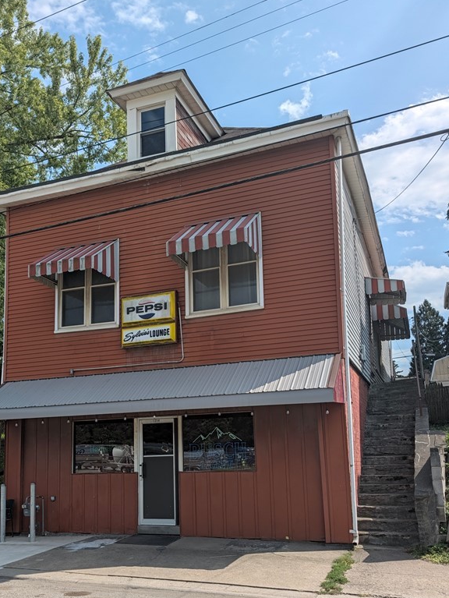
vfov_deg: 56.0
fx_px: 553
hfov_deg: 44.1
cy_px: 380
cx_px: 201
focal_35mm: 32
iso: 24
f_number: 1.68
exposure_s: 1/2463
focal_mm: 6.9
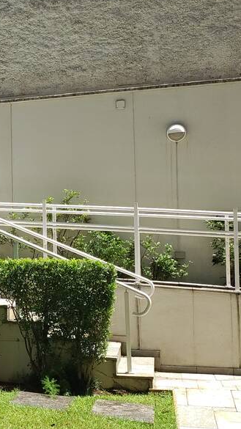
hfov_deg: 15.6
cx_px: -186
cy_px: 245
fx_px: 761
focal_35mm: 67
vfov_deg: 31.4
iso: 147
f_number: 1.7
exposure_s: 1/992
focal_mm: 4.71
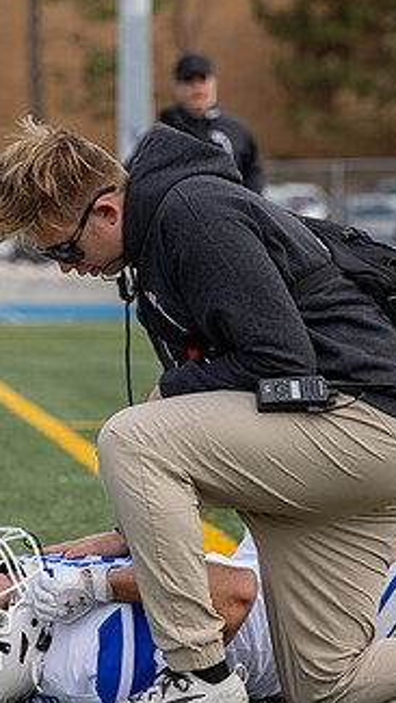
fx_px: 3842
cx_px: 173
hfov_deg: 5.9
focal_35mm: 206
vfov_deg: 10.5
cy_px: 362
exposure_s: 1/800
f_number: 4
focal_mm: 110
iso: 200
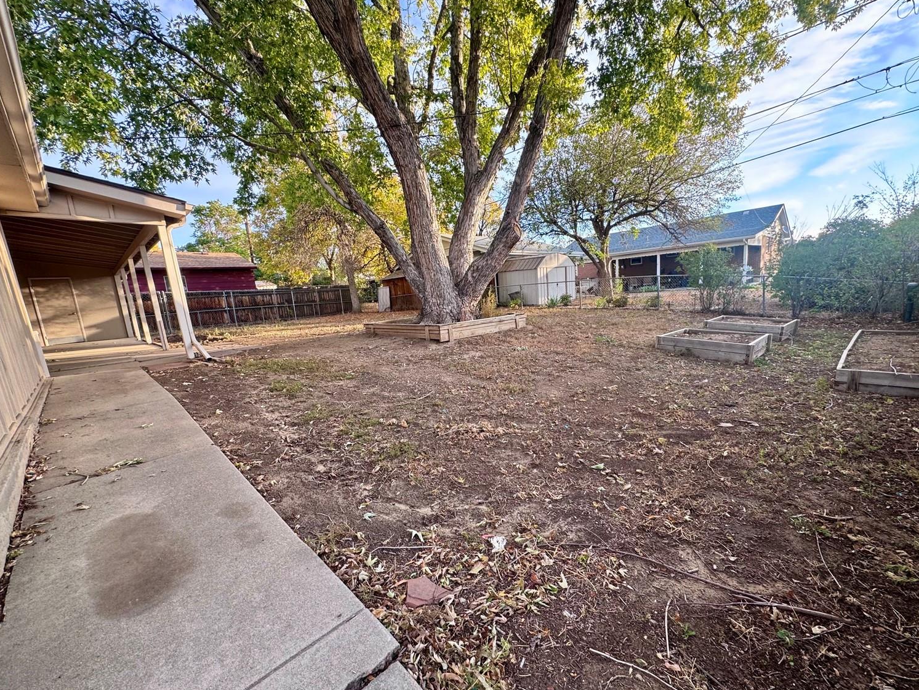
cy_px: 367
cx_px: 478
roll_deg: +3.8
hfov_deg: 98.1
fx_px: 398
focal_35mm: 15
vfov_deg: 81.7
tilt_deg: -11.0
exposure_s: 1/99
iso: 50
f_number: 2.2
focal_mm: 2.22
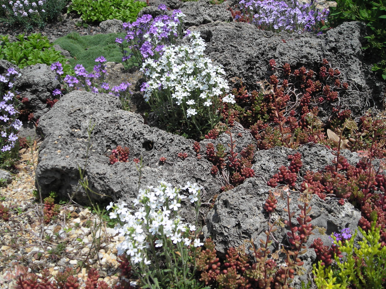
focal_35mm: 42
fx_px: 468
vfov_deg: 34.3
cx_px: 193
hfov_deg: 44.8
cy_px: 145
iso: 50
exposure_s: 1/226
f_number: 6.4
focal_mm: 6.3
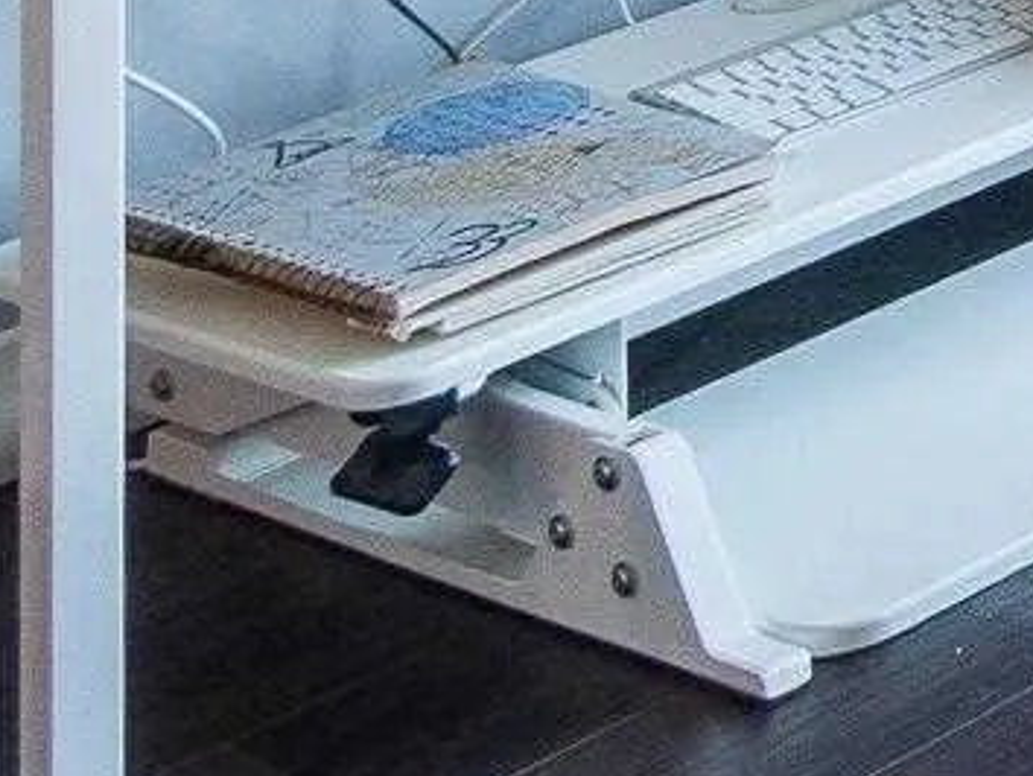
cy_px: -1479
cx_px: 3265
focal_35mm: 125
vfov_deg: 9.5
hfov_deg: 10.3
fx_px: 3733
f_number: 8
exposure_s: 1/6
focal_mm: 10
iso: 200
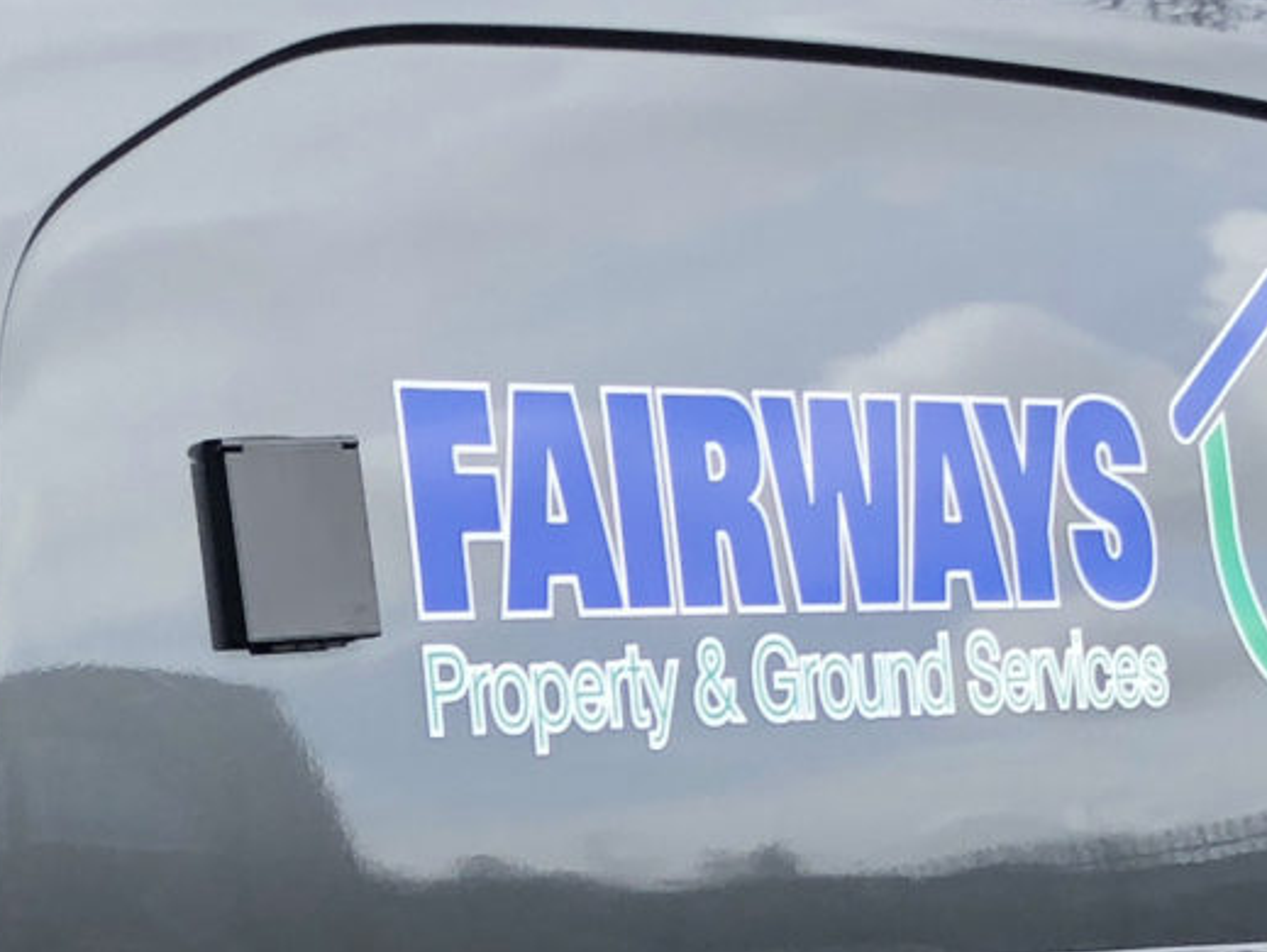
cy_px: 1069
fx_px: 5055
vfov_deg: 10.6
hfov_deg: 14.1
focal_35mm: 138
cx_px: -17
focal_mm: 4
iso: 20
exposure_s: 1/631
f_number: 1.8
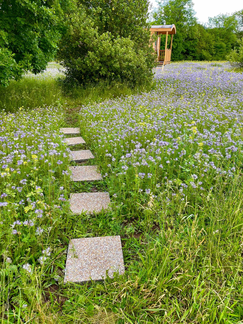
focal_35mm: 26
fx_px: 243
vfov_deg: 67.3
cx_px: 122
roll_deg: -1.2
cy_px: 162
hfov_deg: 53.1
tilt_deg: -23.4
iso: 32
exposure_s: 1/131
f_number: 1.6
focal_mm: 4.2
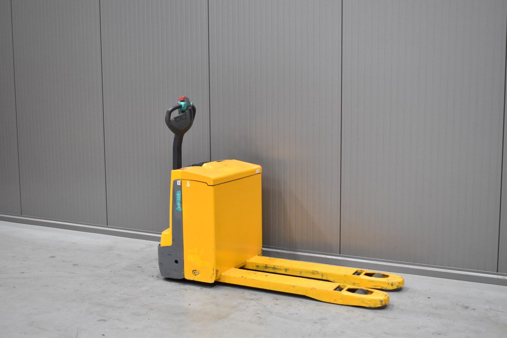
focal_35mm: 44
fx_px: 613
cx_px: 254
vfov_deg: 30.8
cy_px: 169
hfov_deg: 45.0
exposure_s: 1/60
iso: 1600
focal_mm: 29
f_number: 5
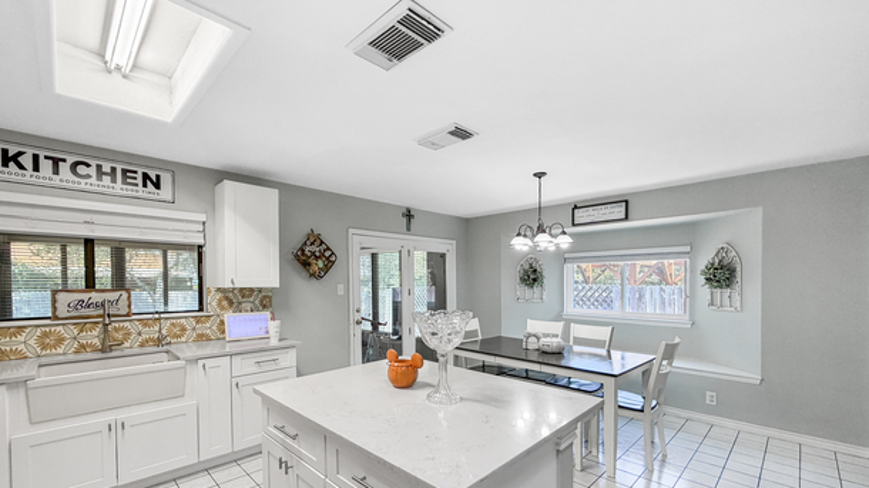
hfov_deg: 99.3
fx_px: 369
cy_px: 293
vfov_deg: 66.4
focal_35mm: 16
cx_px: 420
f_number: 2.2
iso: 200
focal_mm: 2.22
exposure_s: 1/120
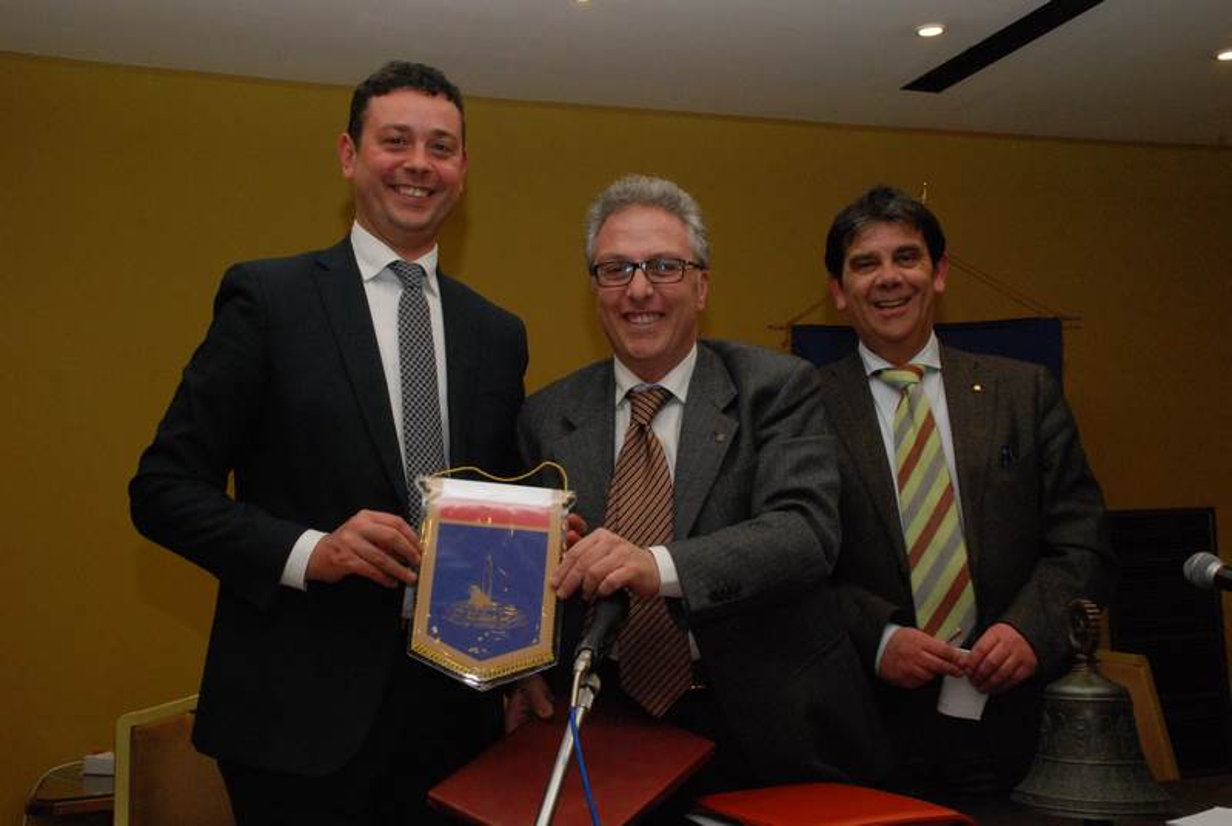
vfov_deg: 32.0
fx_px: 1439
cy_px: 413
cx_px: 616
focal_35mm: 42
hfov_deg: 46.3
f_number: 14
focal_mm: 28
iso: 1250
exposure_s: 1/60
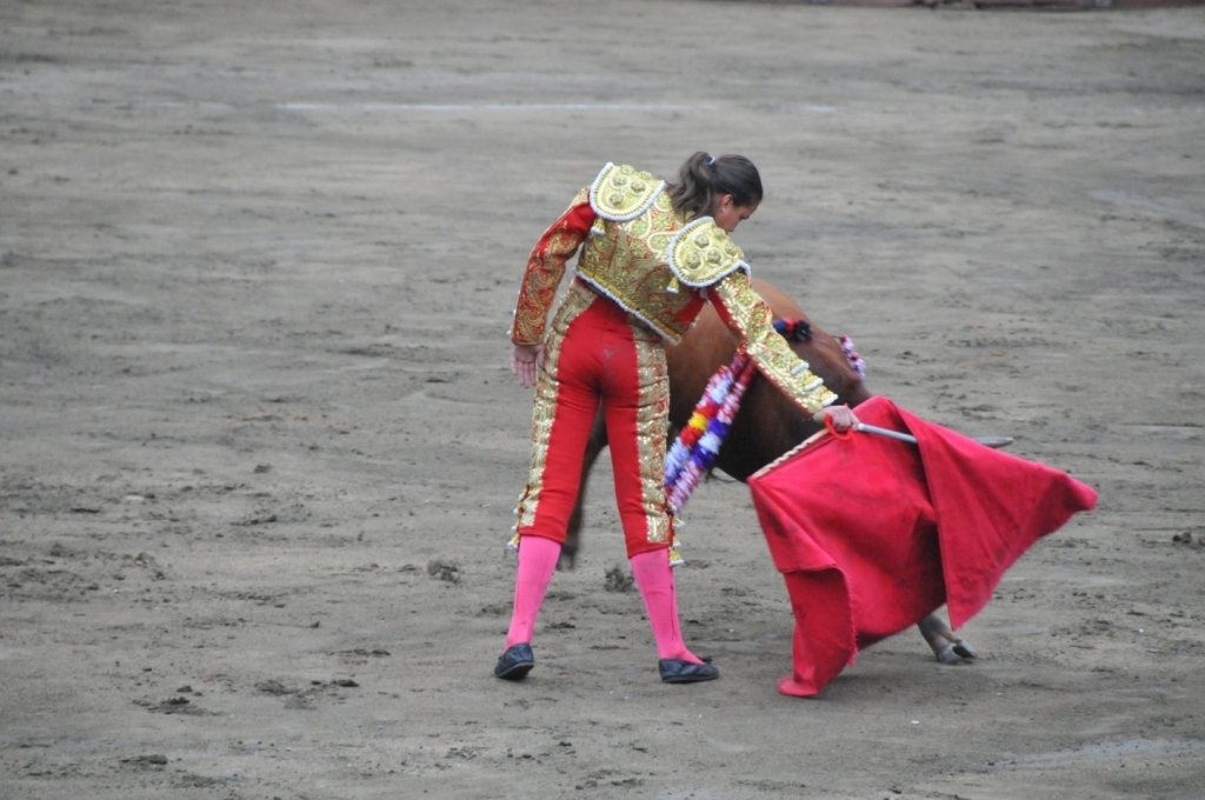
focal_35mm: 300
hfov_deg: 6.9
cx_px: 602
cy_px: 400
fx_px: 10029
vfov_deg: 4.6
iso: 2500
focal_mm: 200
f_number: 5.6
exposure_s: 1/180
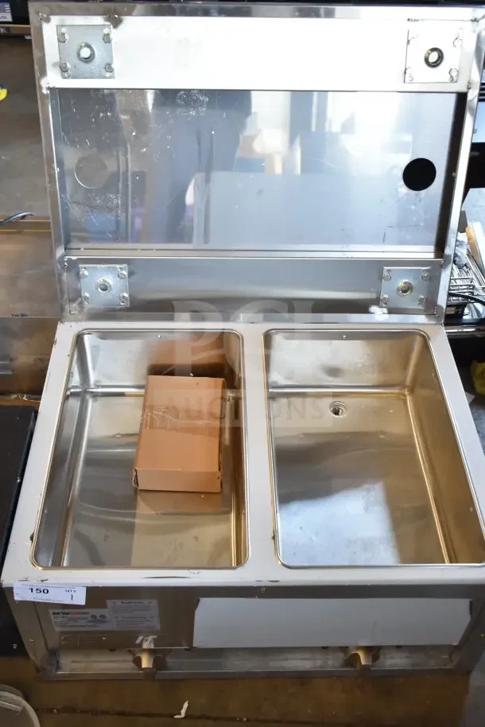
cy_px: 364
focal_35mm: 38
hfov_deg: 35.5
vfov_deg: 51.3
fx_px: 757
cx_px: 242
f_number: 4
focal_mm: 25
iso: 400
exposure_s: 1/40
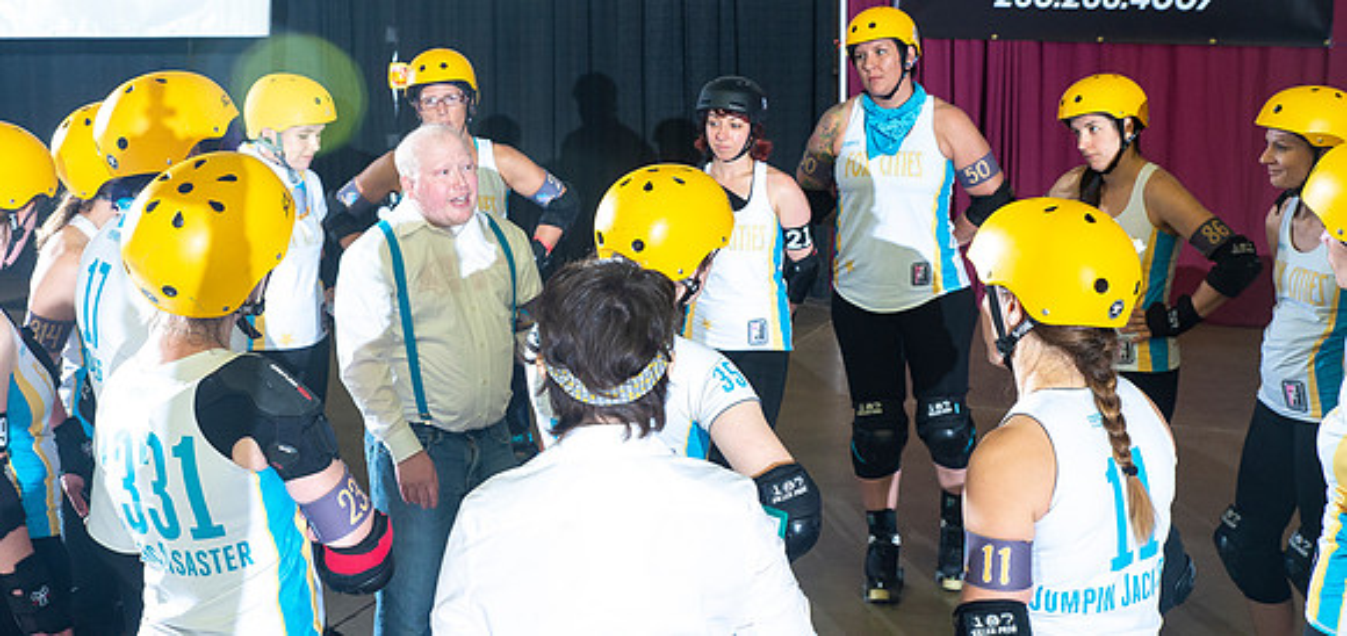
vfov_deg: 19.2
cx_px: 674
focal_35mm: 54
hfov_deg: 39.6
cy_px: 186
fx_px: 1871
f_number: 7.1
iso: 1600
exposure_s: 1/160
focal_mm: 50
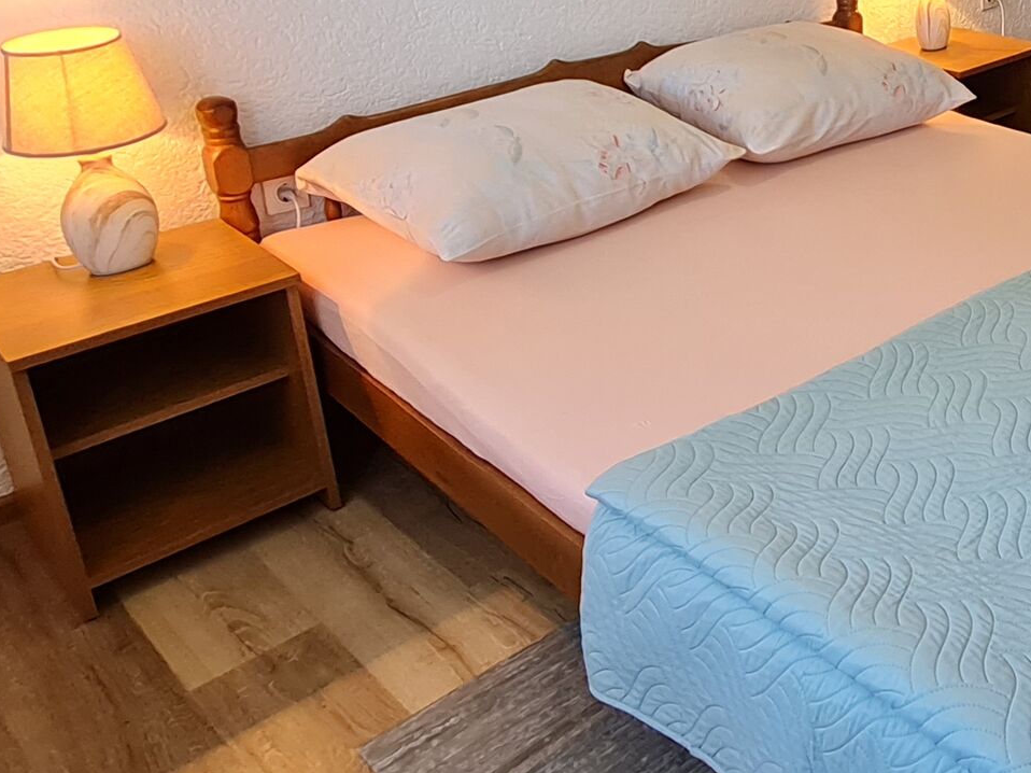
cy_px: 191
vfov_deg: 36.8
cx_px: 892
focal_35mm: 38
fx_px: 1132
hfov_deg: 45.3
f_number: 2.2
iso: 160
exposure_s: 1/50
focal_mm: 1.74
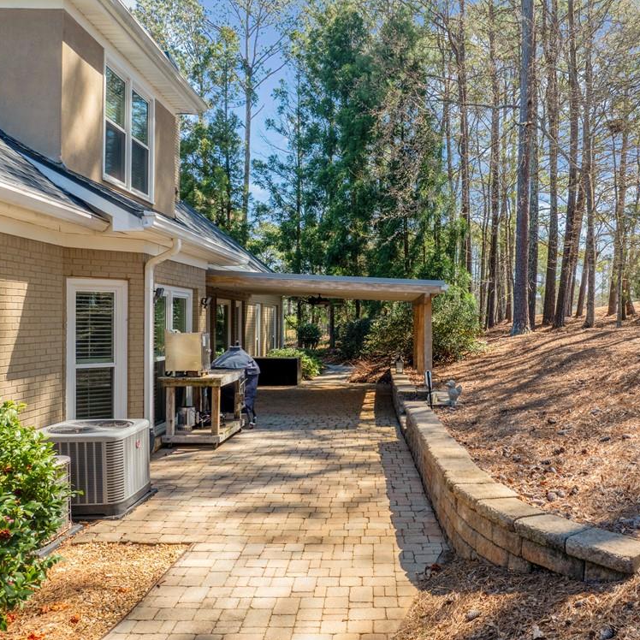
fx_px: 607
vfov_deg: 55.6
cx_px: 404
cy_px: 313
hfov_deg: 54.9
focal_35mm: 29
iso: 140
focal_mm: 12.29
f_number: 2.8
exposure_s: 1/1000
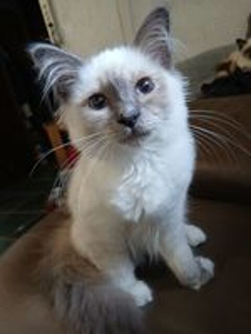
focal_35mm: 26
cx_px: 126
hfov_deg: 53.1
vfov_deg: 67.3
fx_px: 251
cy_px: 167
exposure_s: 1/25
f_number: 1.8
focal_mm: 3.98
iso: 400
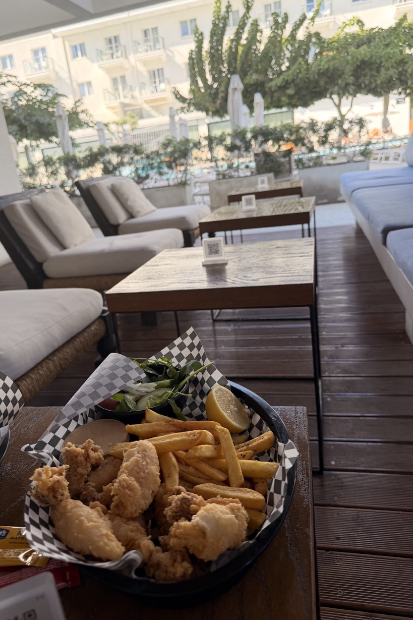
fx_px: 448
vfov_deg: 69.4
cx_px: 186
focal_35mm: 26
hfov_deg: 49.5
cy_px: 304
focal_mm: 6.76
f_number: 1.78
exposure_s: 1/535
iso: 100
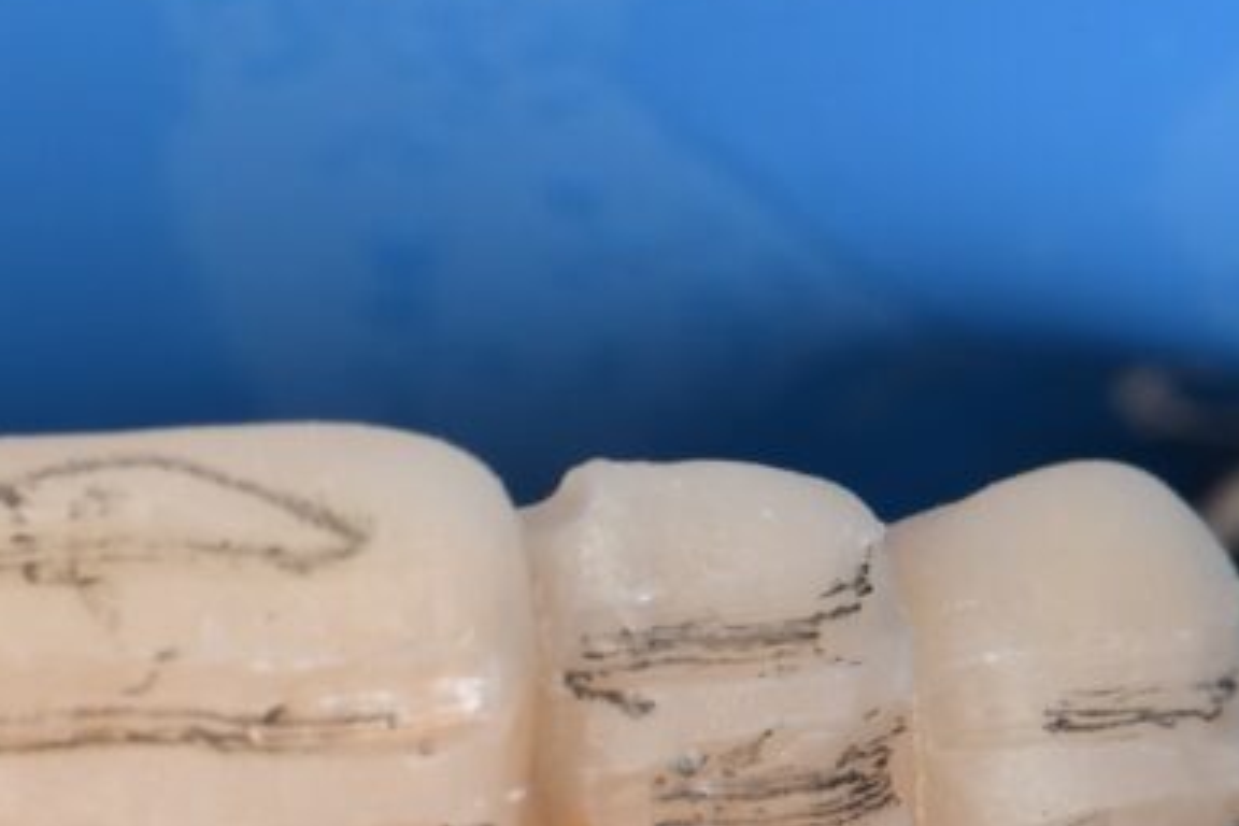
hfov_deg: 6.1
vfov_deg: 4.1
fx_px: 11563
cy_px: 745
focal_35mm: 336
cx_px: -16
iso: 200
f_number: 32
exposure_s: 1/160
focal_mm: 105
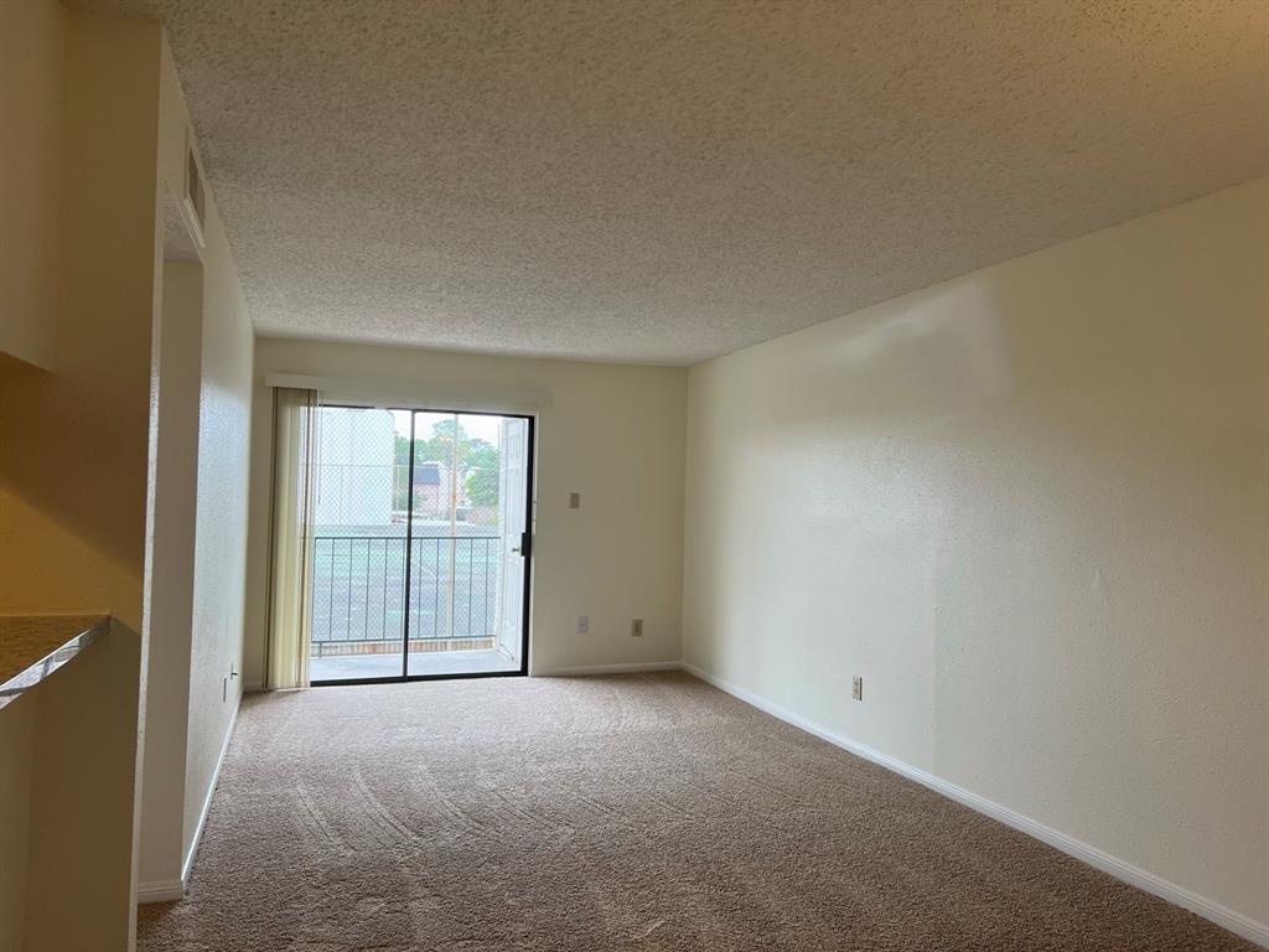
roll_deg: -0.7
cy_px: 476
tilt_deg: +0.7
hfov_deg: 67.3
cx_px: 634
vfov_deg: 53.1
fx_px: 953
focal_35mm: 26
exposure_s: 1/120
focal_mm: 5.7
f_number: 1.5
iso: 64
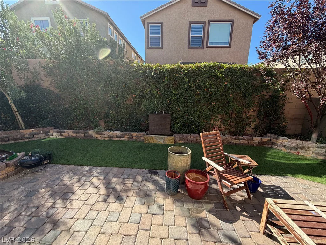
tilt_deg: -12.2
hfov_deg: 102.1
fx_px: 132
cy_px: 122
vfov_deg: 85.7
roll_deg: -0.9
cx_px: 163
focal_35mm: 14
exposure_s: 1/502
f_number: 2.2
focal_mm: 2.22
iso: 64
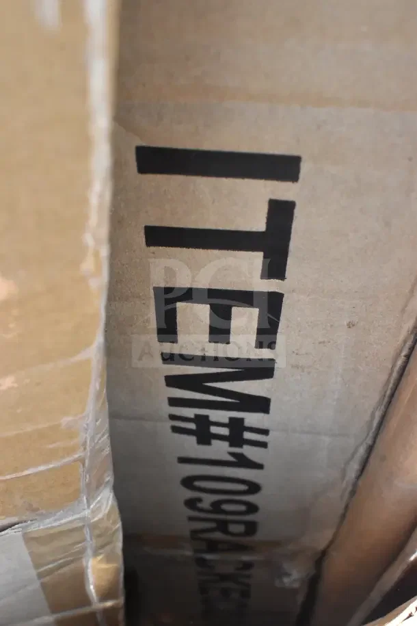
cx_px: 208
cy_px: 313
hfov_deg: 35.5
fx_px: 652
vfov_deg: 51.3
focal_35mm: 38
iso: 6400
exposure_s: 1/640
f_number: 14
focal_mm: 25
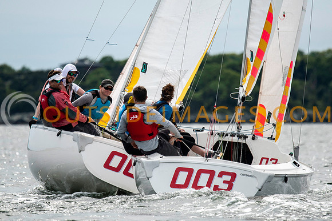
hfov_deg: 3.2
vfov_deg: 2.2
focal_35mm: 640
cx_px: 145
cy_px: 112
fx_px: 5899
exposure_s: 1/4000
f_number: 4
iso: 250
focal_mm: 300
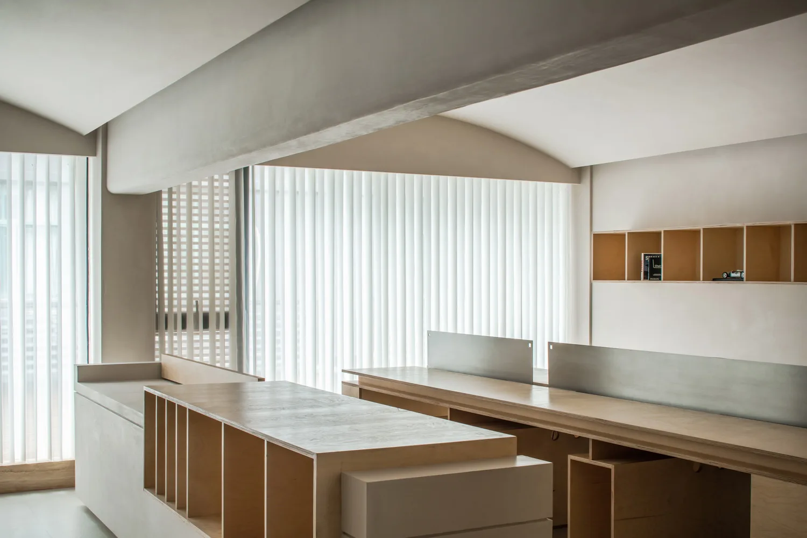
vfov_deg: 29.9
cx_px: 404
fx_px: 1009
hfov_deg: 43.6
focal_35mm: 45
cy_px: 269
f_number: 13
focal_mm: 45
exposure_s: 1/6
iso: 100
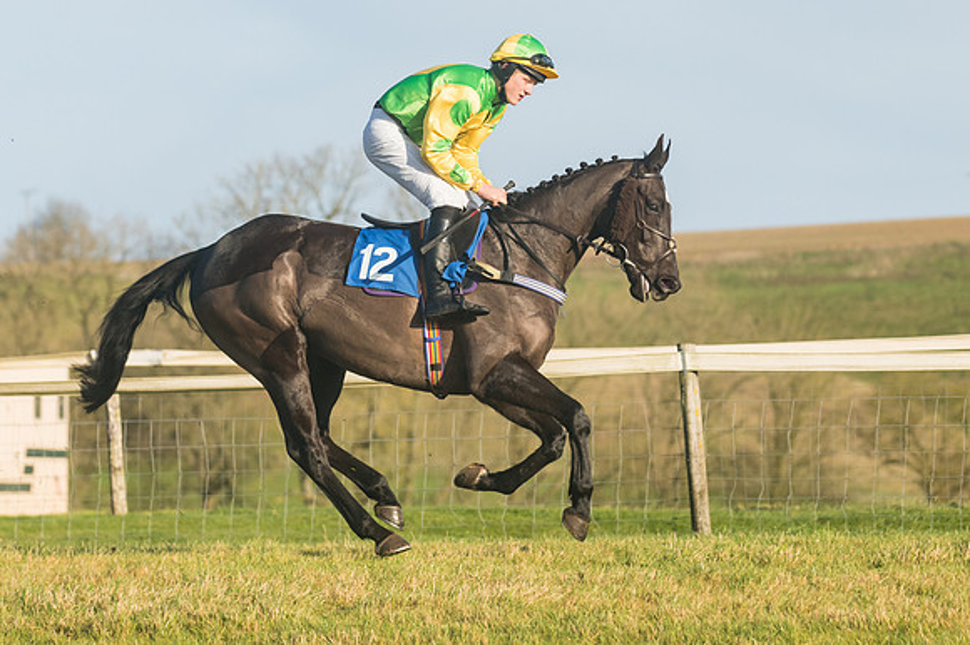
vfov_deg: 5.7
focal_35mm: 240
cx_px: 485
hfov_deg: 8.6
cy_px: 322
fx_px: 6463
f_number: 5
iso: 400
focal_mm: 160
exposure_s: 1/5000
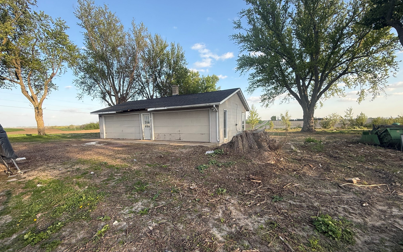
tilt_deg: -4.8
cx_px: 201
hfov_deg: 101.5
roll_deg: +1.6
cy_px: 141
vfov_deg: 74.5
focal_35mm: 15
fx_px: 165
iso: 50
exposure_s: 1/346
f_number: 2.2
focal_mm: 2.22
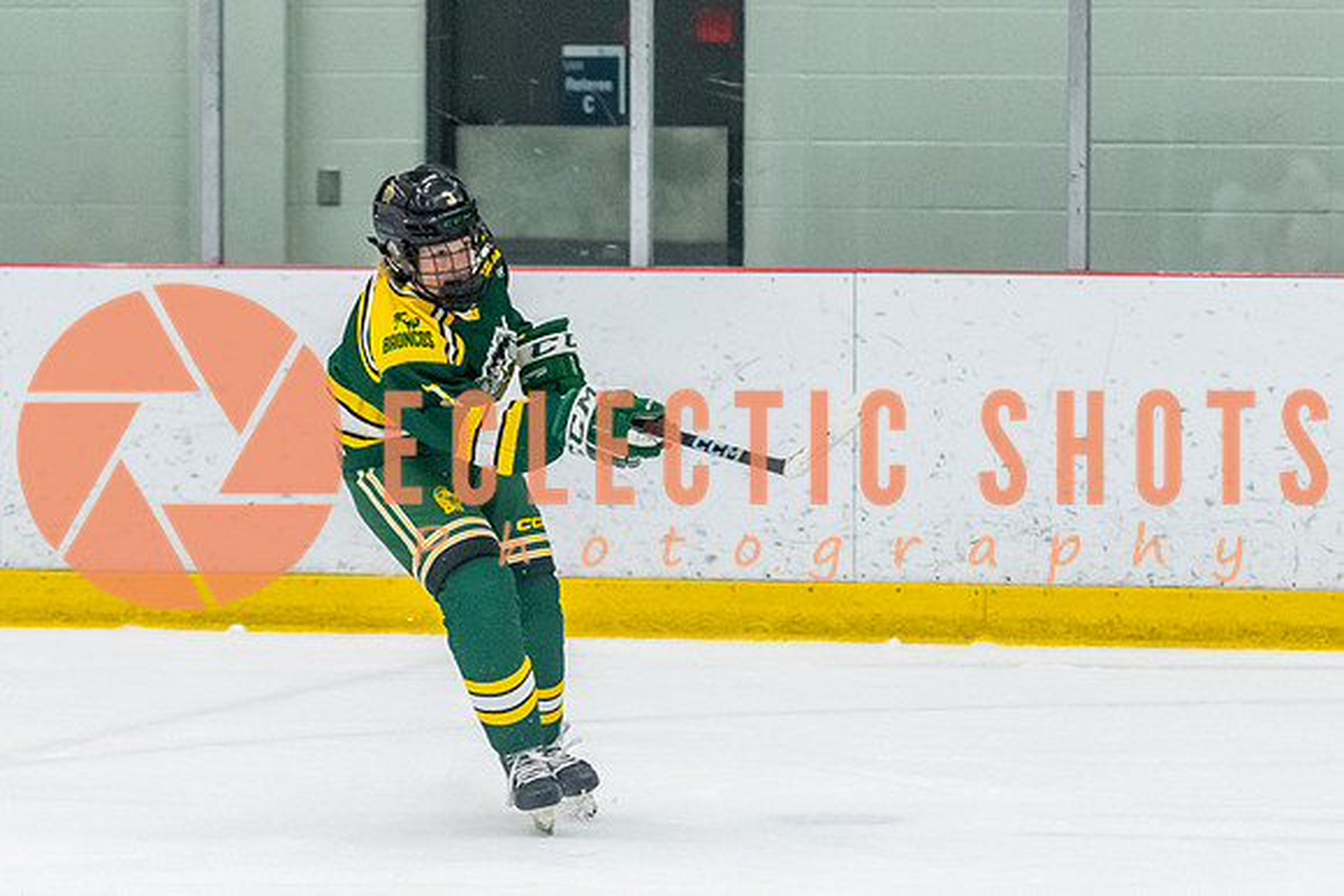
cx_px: 413
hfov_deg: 7.9
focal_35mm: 259
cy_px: 514
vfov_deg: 5.3
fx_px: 9681
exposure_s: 1/800
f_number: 2.8
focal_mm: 116
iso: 4000
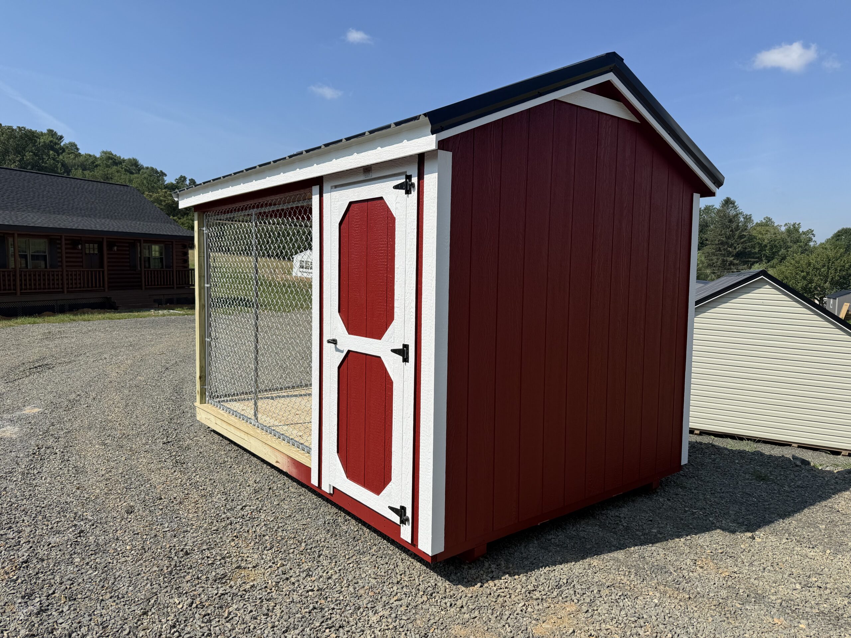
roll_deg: -1.3
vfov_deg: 56.8
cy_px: 319
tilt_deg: -2.7
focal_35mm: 24
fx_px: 590
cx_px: 426
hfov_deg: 71.6
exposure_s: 1/5319
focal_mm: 6.76
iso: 80
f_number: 1.78
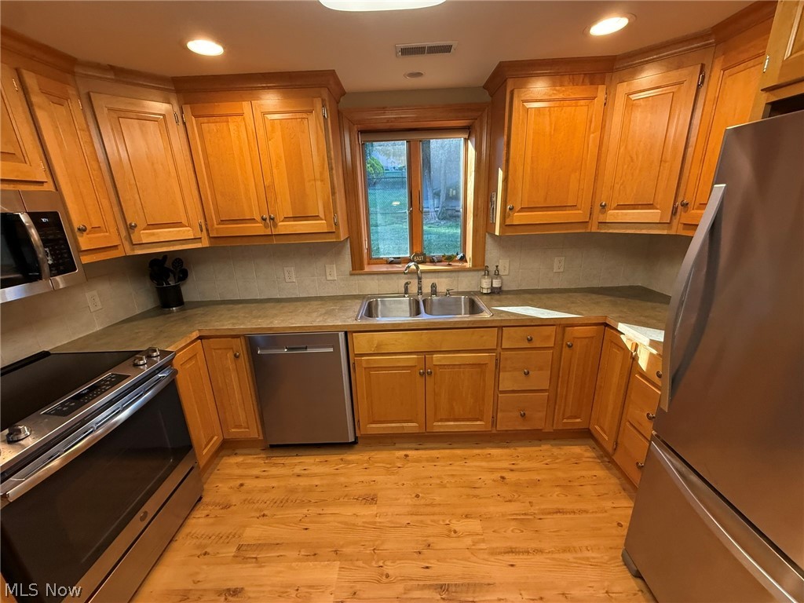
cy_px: 302
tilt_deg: -16.6
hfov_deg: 102.1
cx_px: 402
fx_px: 325
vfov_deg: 85.7
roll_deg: +1.7
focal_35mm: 14
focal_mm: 2.22
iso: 320
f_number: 2.2
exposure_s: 1/120
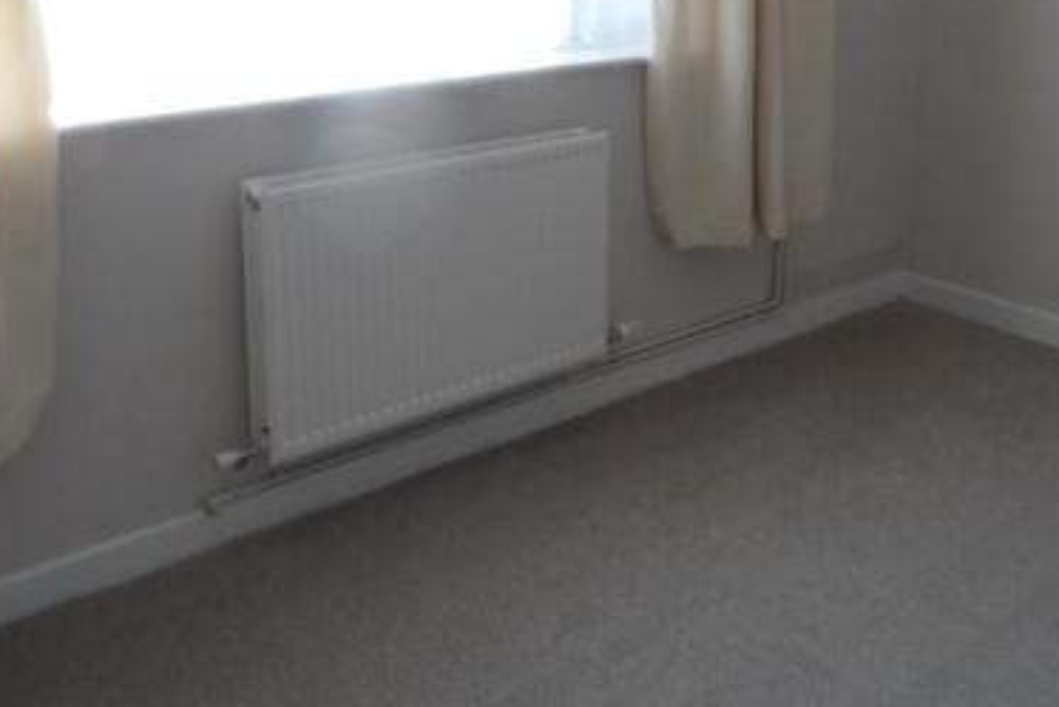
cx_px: 794
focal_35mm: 39
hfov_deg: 47.7
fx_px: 1148
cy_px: 101
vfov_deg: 32.9
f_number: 3.2
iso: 80
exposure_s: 1/90
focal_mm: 4
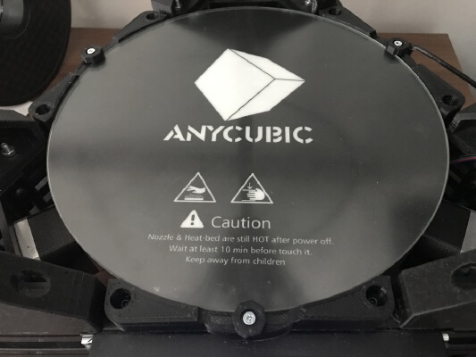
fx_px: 385
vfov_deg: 49.8
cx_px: 238
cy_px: 178
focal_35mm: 28
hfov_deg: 63.4
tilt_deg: -56.1
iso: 100
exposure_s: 1/4
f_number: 1.8
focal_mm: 3.99
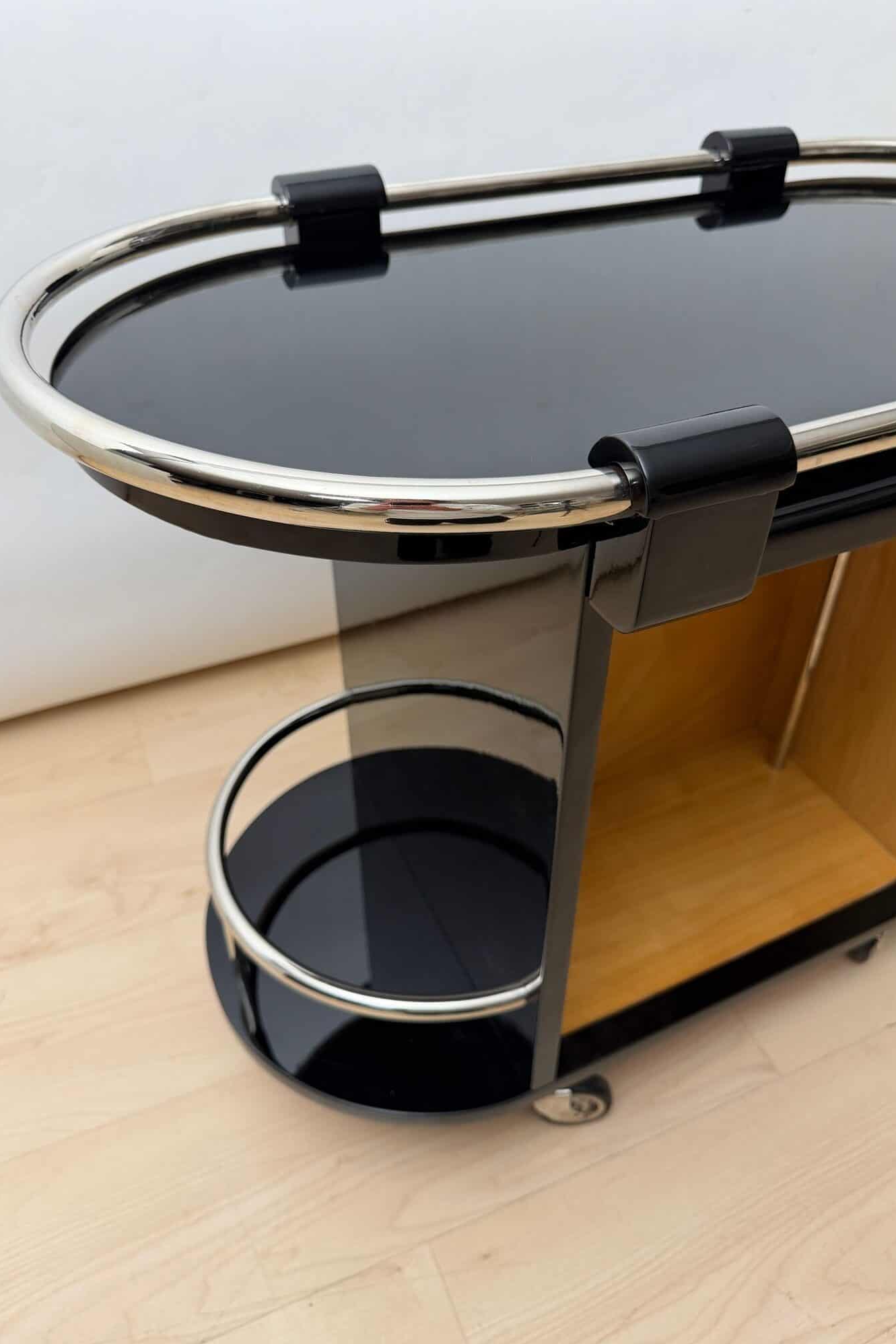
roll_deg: -1.4
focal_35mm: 25
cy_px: 672
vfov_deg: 71.5
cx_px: 471
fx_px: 933
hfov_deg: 51.3
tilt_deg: -39.4
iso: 200
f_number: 1.78
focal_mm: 6.76
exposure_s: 1/62
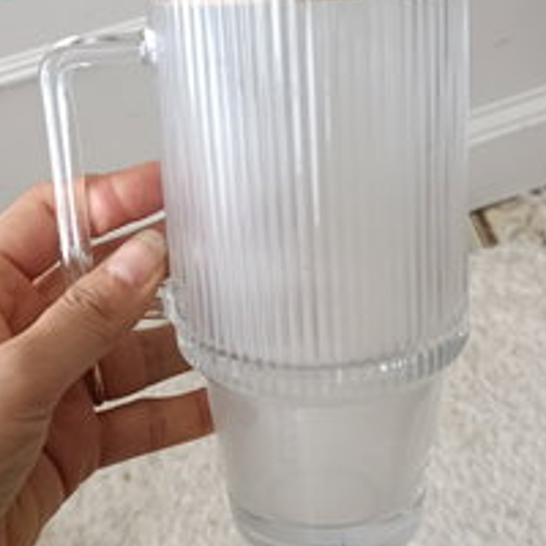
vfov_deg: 31.4
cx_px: 232
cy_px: 187
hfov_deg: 31.6
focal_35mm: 54
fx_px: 964
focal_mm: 6.11
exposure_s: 1/100
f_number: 1.65
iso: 199
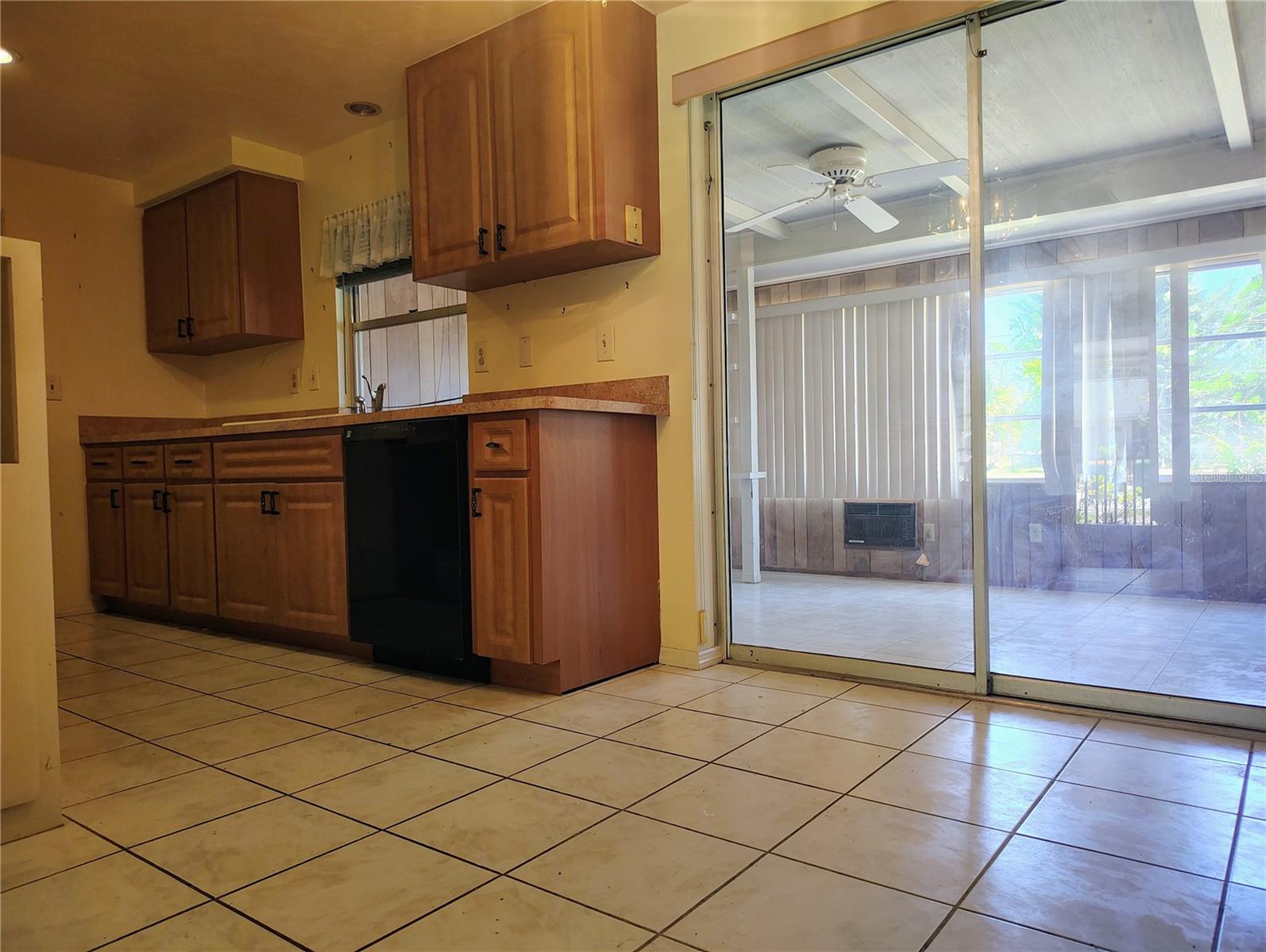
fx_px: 879
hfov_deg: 71.5
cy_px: 476
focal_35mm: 24
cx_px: 633
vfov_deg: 56.9
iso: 772
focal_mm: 5.56
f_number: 1.8
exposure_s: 1/60
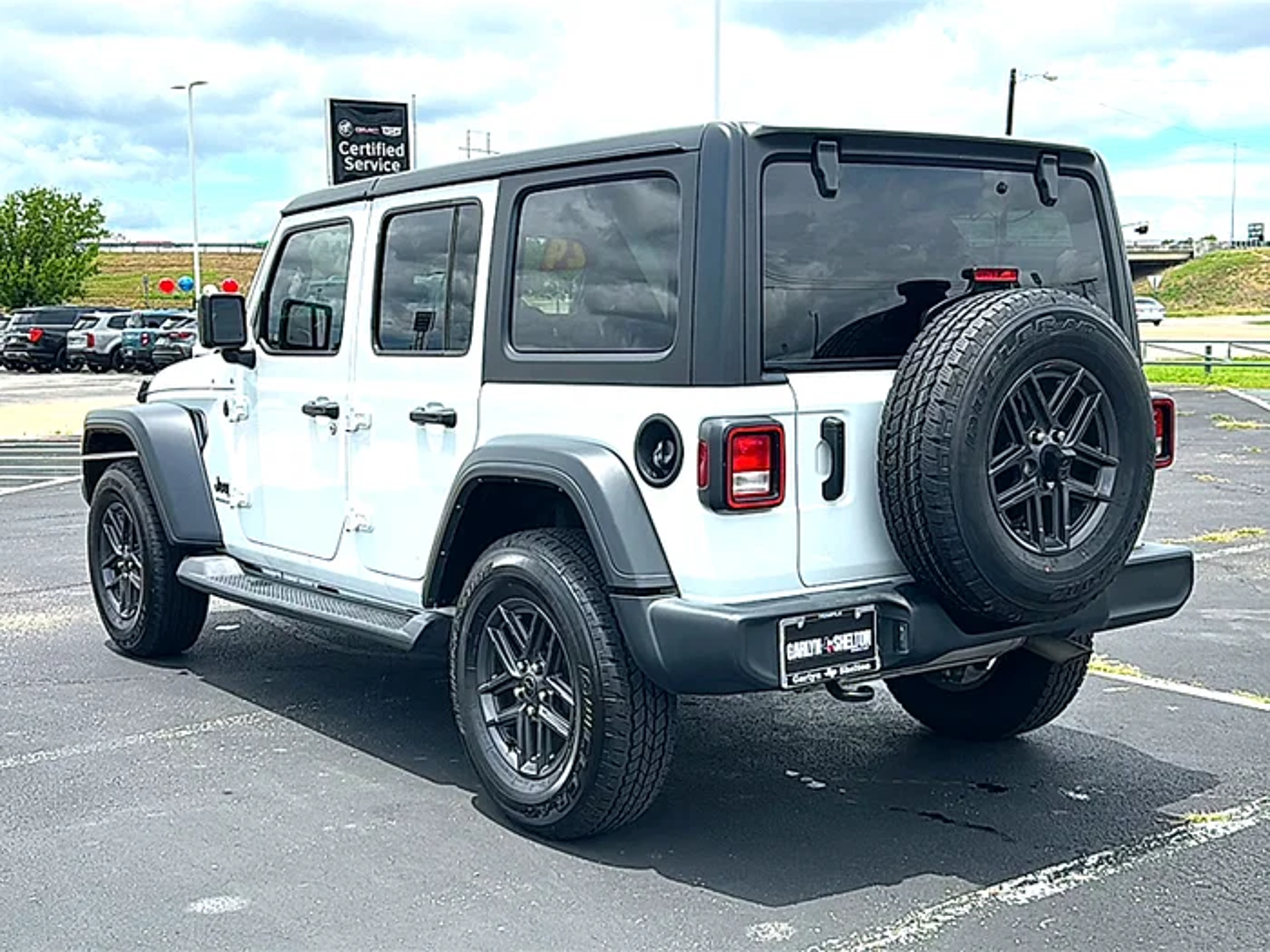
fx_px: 1357
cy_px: 476
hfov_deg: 50.1
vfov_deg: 38.7
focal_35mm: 37
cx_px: 635
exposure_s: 1/3891
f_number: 1.78
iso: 80
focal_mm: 6.86
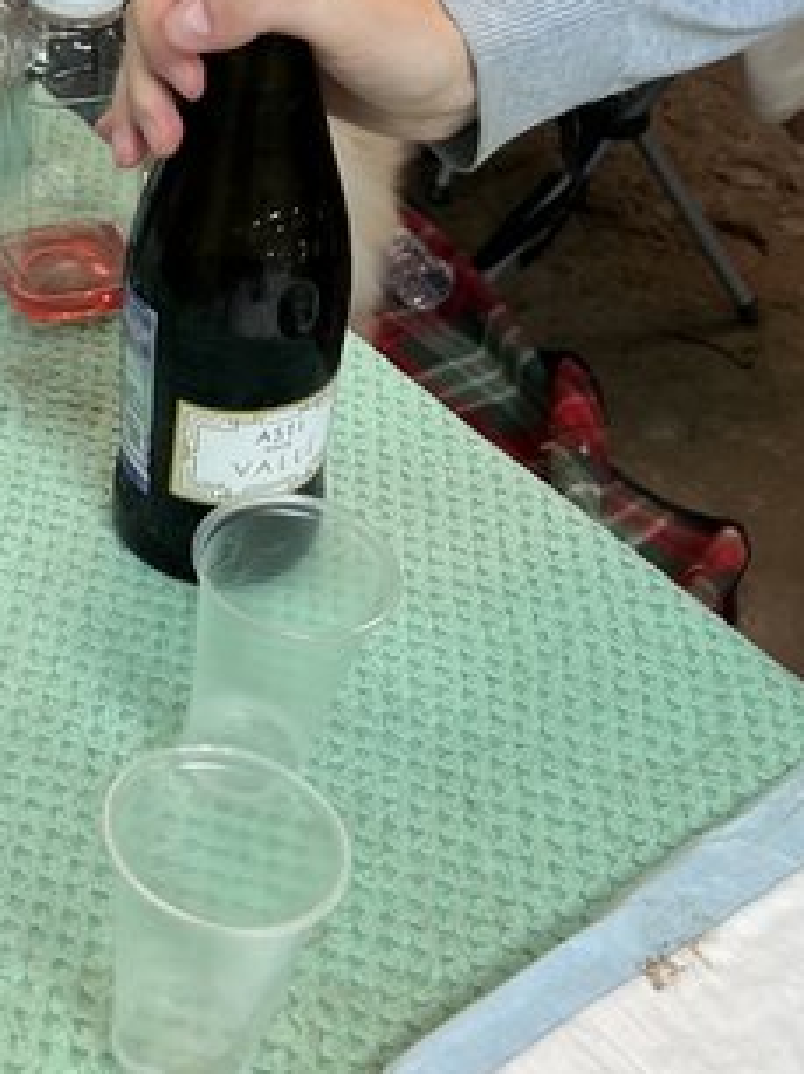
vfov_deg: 28.1
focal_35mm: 68
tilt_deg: -35.8
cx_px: 126
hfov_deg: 21.2
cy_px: 256
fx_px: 2109
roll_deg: +0.0
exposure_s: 1/121
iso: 125
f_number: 1.5
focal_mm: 5.7
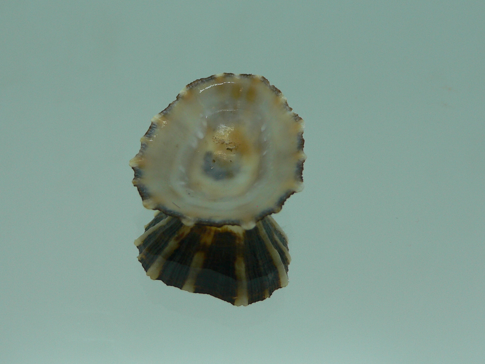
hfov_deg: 43.8
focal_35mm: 43
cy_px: 162
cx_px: 224
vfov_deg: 33.6
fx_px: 603
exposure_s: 1/80
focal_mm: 4.6
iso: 80
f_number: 2.8
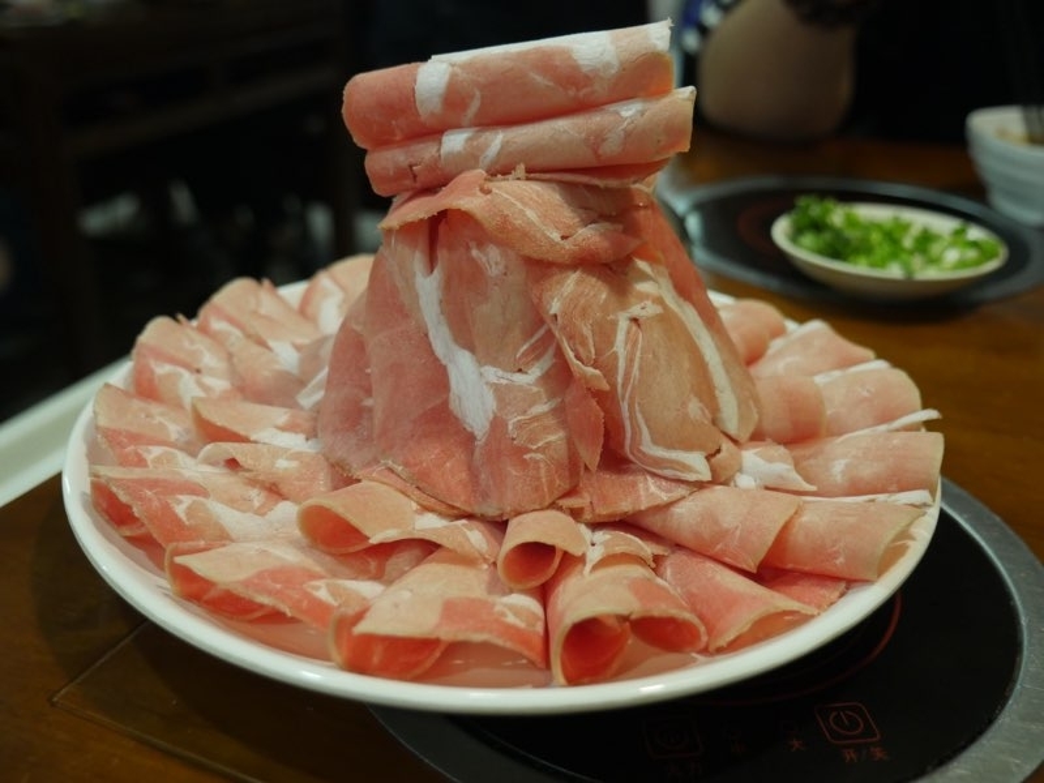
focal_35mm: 34
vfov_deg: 41.8
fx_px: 1025
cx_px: 522
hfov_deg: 54.0
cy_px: 392
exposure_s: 1/60
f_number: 2.8
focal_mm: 17
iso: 1600
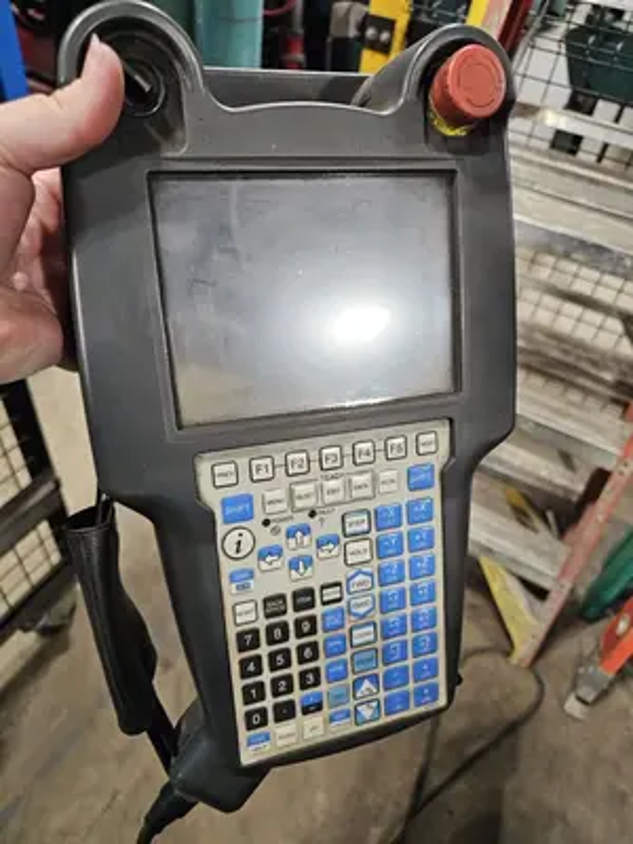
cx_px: 316
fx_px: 561
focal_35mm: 23
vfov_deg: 73.9
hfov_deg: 58.9
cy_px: 422
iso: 1000
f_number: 1.7
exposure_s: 1/120
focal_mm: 6.3
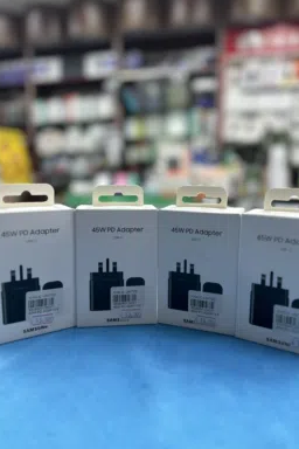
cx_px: 161
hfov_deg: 49.5
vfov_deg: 69.4
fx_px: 324
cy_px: 220
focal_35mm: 26
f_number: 1.78
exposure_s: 1/100
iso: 64
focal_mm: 6.86
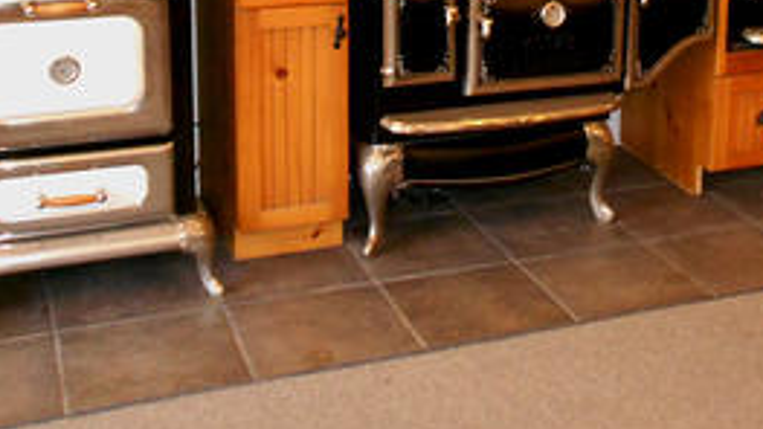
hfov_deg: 33.5
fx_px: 1254
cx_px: 509
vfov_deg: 18.7
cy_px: -46
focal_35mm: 62
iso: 640
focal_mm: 5.8
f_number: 3.6
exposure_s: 1/30
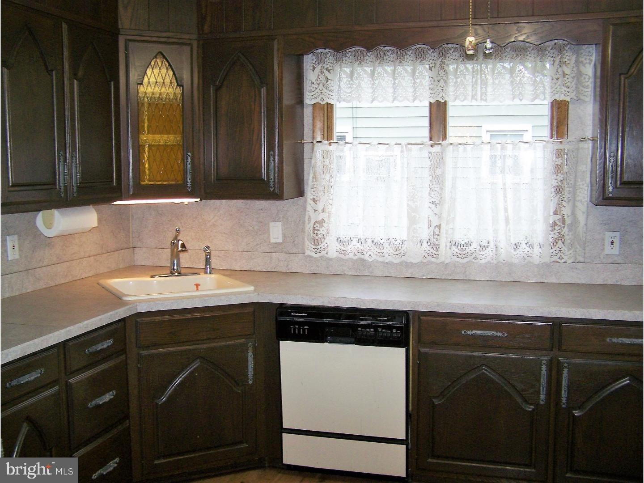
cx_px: 322
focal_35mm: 38
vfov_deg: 37.7
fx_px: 707
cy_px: 242
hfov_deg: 49.0
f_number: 2.8
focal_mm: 6.3
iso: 160
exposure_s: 1/60
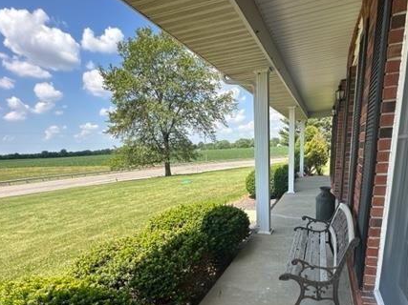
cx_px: 239
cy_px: 219
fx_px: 247
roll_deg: +2.5
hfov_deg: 78.3
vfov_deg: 60.8
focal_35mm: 21
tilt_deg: -16.9
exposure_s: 1/903
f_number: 2.2
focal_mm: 2.22
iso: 40
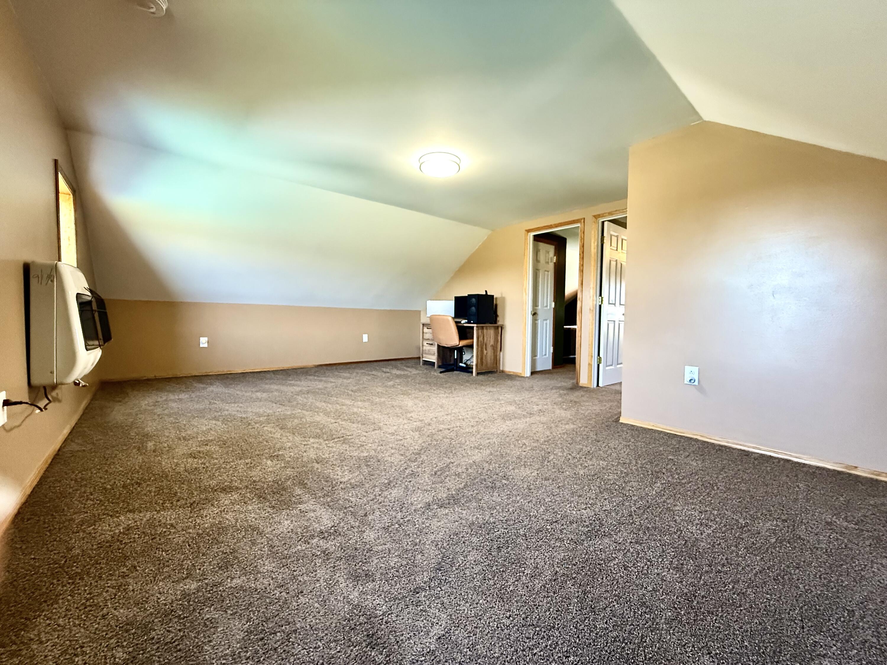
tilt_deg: -1.8
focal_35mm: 14
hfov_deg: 102.1
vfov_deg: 85.7
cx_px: 444
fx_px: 359
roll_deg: -1.0
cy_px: 332
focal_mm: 2.22
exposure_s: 1/60
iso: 800
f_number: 2.2
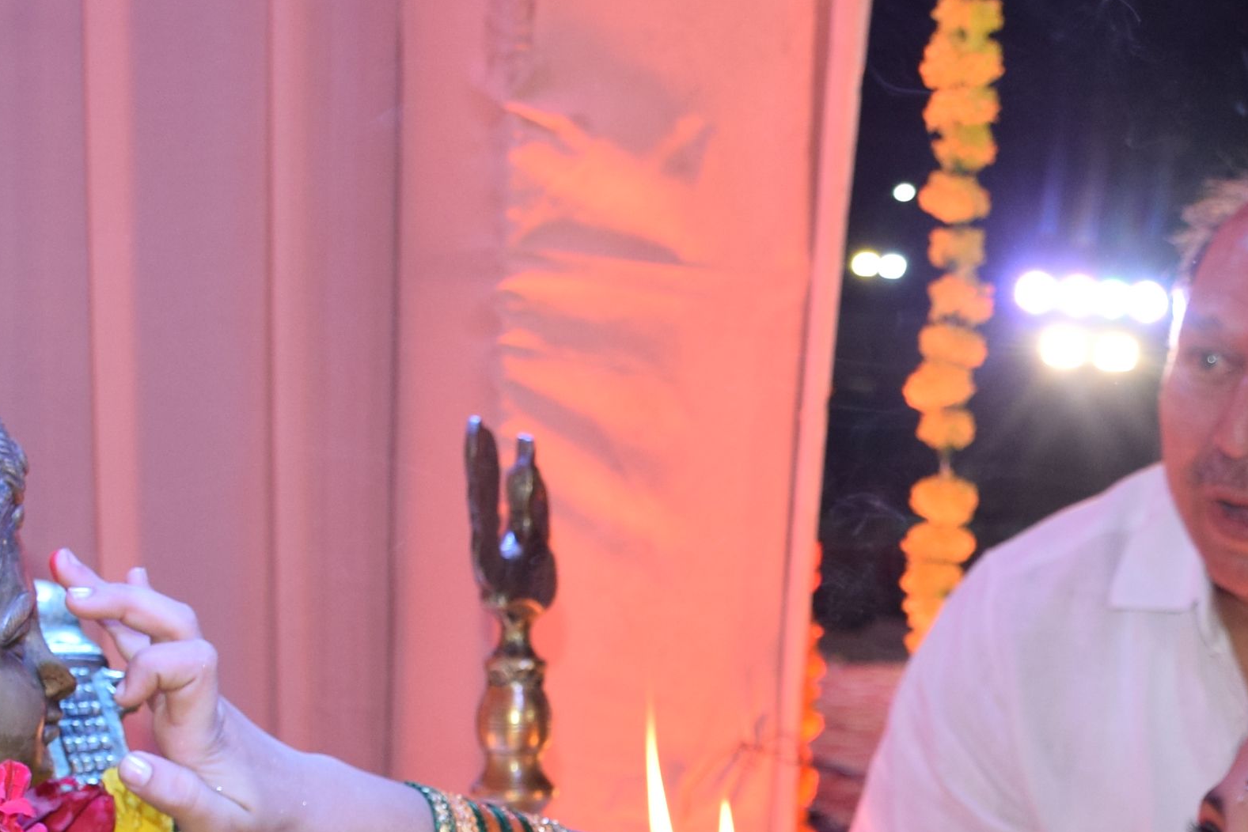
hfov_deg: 25.6
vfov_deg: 16.8
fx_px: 2670
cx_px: 1098
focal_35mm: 77
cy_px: 1067
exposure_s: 1/200
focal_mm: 18
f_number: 4.5
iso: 500
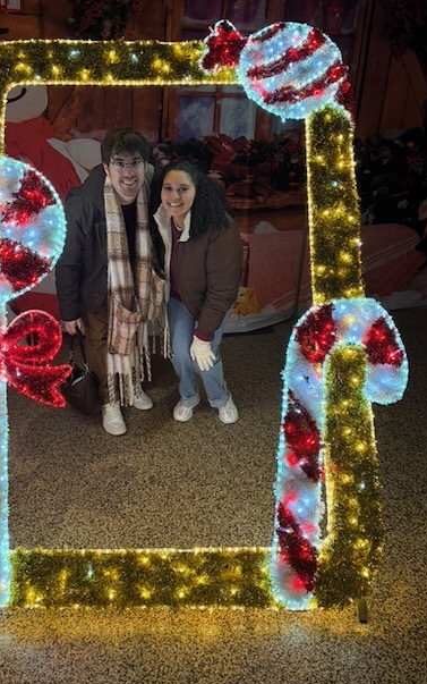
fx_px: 503
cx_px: 162
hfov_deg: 45.7
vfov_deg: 68.4
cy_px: 327
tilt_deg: -22.3
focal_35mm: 27
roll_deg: +2.1
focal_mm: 6.76
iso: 320
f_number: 1.78
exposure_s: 1/120
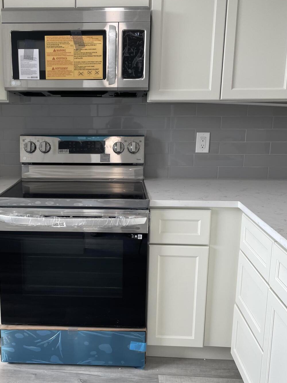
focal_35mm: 39
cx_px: 96
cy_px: 201
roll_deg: -1.8
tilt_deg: -11.7
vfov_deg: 47.8
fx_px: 431
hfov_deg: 36.5
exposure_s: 1/122
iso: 32
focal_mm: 4.2
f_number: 1.6
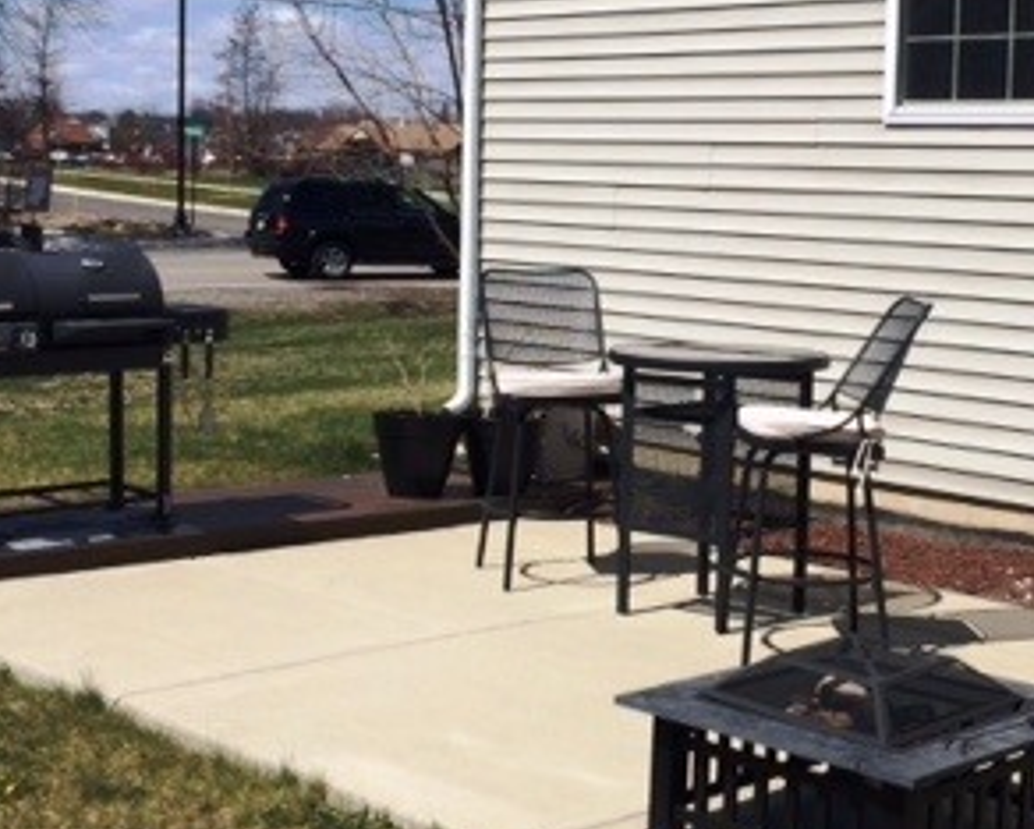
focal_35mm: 62
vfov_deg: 24.6
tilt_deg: -4.7
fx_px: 1899
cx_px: 754
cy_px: 312
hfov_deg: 30.0
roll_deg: -1.3
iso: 32
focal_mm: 4.15
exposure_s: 1/3731
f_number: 2.2
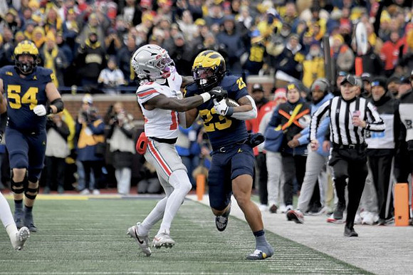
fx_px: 6019
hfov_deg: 3.9
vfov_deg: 2.6
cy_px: 138
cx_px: 206
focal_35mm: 525
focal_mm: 350
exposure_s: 1/1000
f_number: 5.6
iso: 2000
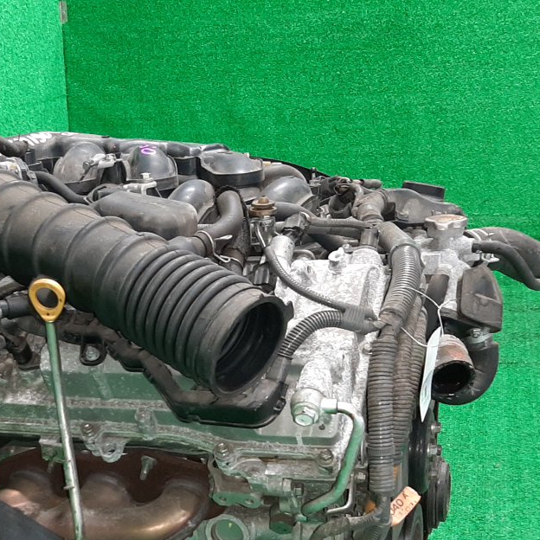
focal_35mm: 53
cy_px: 453
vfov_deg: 31.2
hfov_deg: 31.3
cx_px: 103
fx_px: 935
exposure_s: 1/33
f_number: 1.7
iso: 246
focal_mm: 3.93
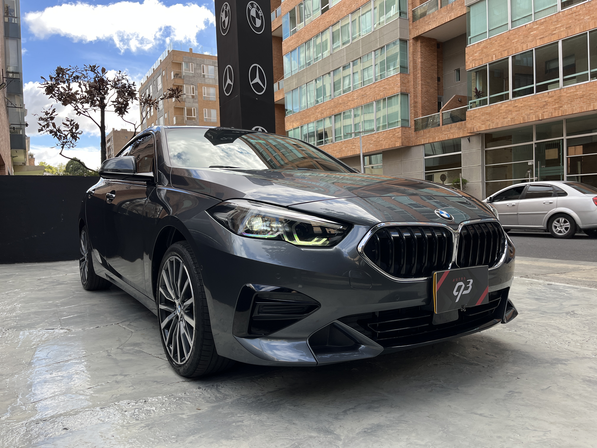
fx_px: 448
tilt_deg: -2.3
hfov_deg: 67.3
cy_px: 224
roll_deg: +2.3
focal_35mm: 26
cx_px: 298
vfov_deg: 53.1
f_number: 1.6
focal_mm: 5.1
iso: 50
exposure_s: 1/532
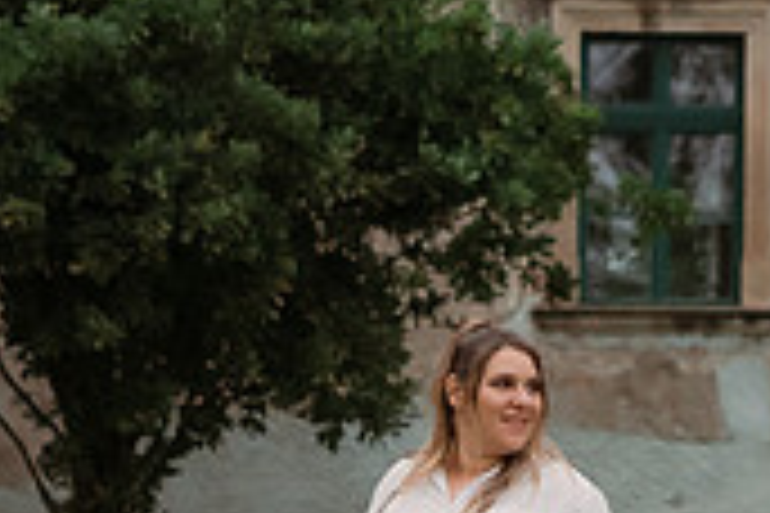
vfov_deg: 5.0
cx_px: 429
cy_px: 602
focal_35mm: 275
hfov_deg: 7.5
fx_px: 5881
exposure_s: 1/320
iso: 2000
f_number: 3.2
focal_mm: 70
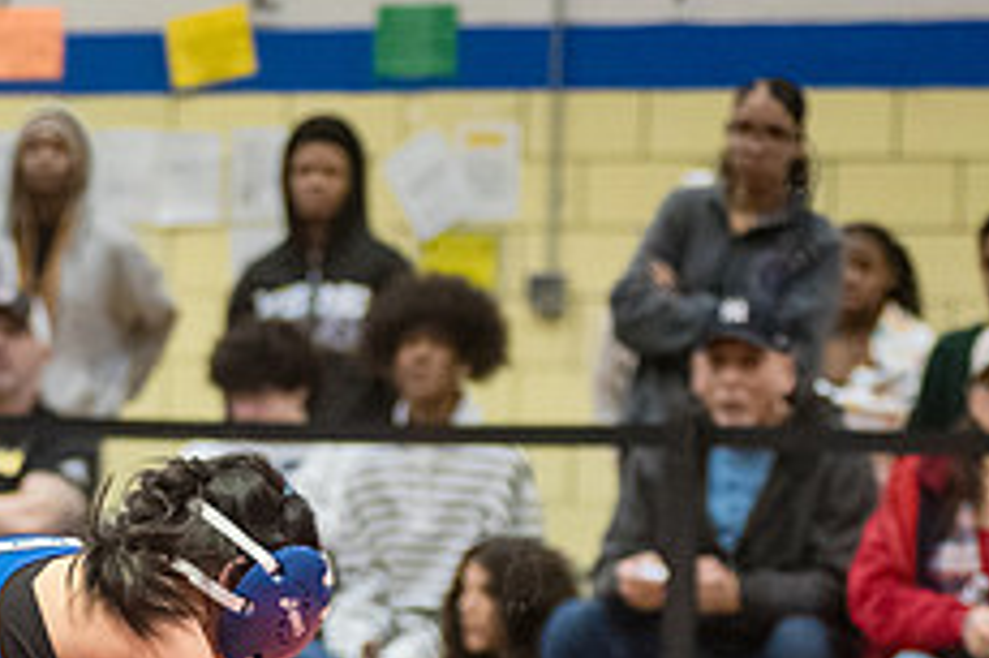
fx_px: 6534
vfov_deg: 5.7
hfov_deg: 8.6
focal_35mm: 238
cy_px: 819
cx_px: -34
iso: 8000
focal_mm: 92
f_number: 3.2
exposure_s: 1/500
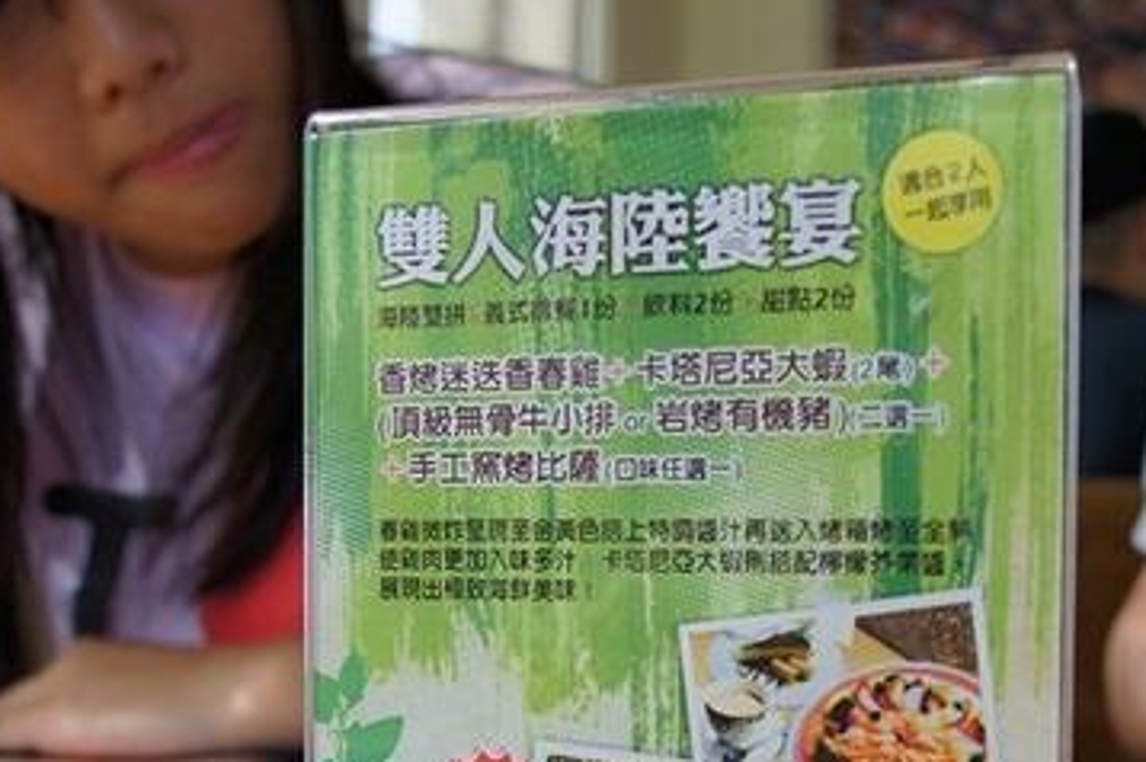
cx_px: 675
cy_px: 647
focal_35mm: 59
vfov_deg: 22.5
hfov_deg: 33.9
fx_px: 1876
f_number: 5.6
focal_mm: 22
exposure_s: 1/60
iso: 200
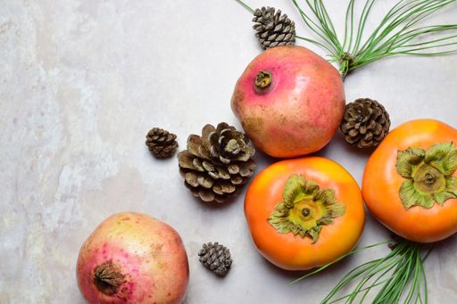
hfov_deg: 27.0
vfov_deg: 18.2
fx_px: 952
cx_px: 228
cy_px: 152
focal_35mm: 75
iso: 100
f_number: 14
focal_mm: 50
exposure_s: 1/2.5
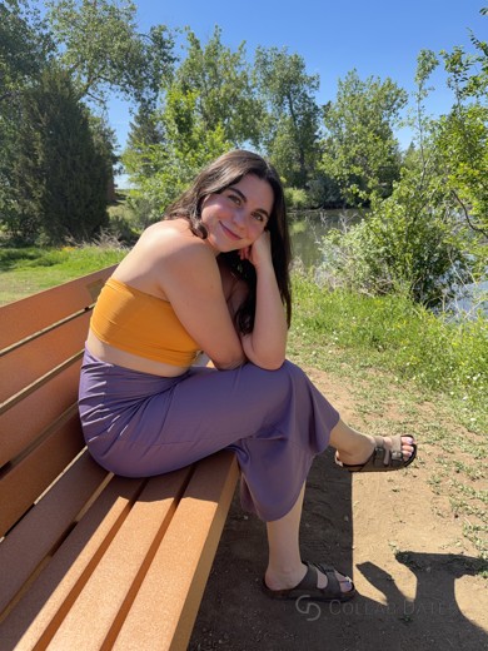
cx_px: 244
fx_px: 451
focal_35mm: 24
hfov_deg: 56.8
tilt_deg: -14.4
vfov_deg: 71.6
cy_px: 326
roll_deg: -1.5
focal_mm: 6.76
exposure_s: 1/2370
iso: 80
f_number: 1.78
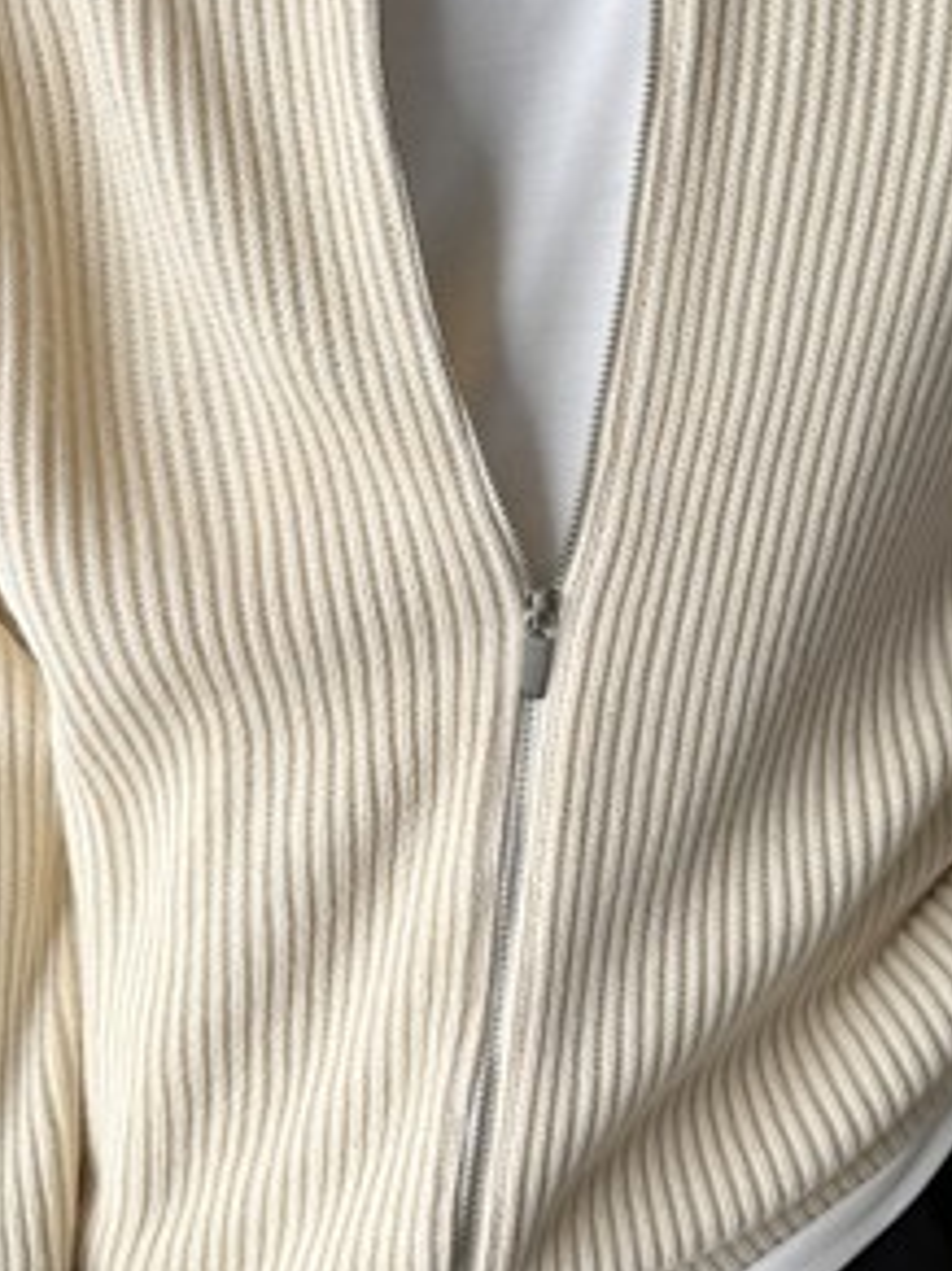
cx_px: 507
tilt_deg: -26.1
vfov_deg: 29.2
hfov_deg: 22.2
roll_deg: -0.4
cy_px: 869
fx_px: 2422
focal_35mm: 66
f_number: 1.78
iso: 160
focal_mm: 6.76
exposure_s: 1/121
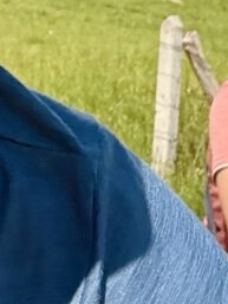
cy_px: -273
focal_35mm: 143
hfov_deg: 10.2
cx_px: -38
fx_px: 1255
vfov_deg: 12.4
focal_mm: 2.69
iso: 25
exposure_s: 1/782
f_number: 1.9
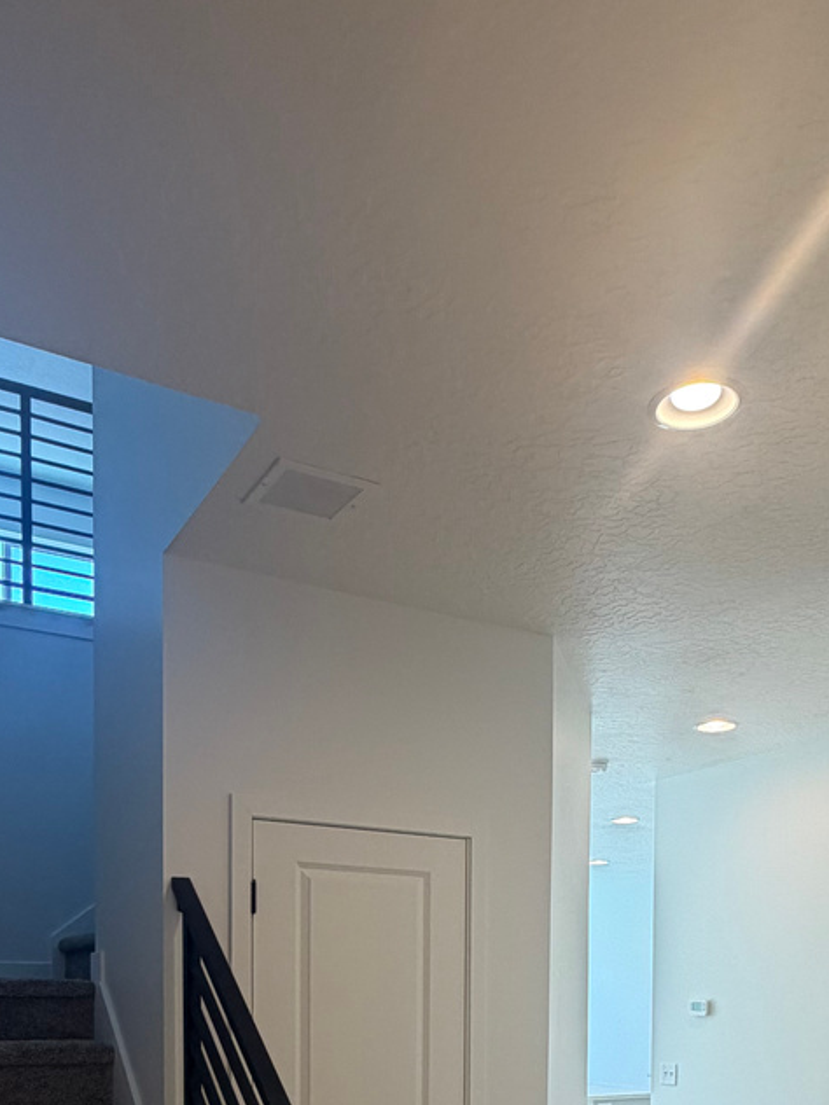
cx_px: 439
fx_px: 1086
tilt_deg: -2.6
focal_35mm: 34
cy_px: 1049
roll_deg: -0.1
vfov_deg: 47.0
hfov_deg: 41.8
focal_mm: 2.22
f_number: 2.2
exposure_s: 1/120
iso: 100
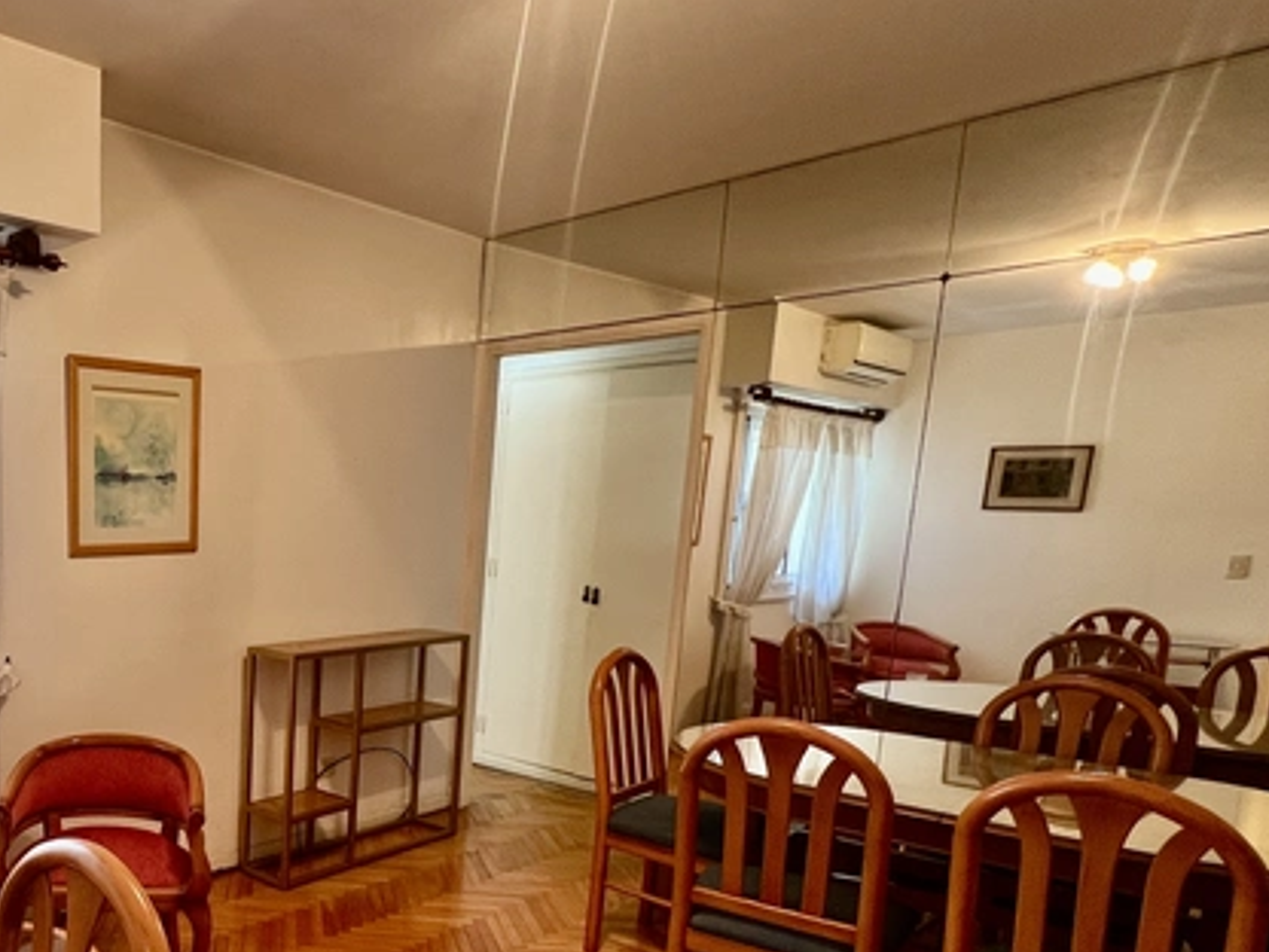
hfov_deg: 60.2
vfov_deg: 53.3
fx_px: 916
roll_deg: +0.1
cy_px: 665
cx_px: 156
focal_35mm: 25
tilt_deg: -9.2
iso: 125
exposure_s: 1/50
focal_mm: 1.57
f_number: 1.8
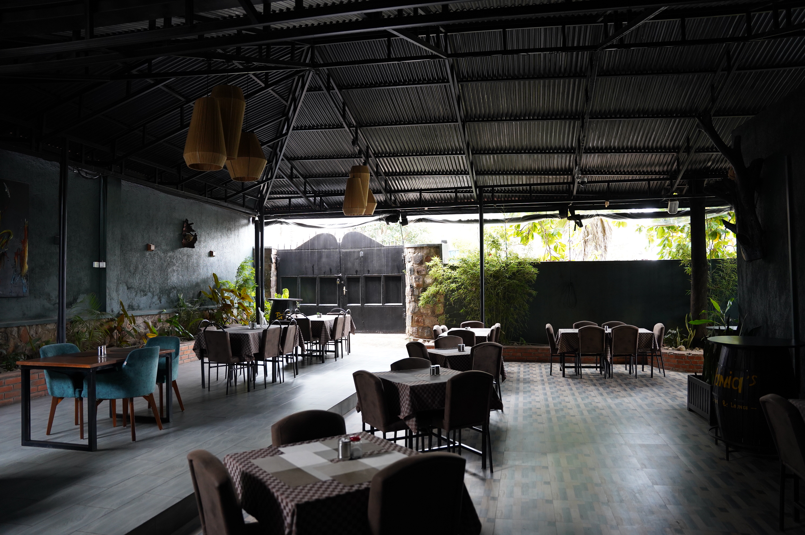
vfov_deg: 53.0
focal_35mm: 24
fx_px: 536
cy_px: 268
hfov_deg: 73.8
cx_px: 402
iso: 1600
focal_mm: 24
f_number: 2.8
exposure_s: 1/160
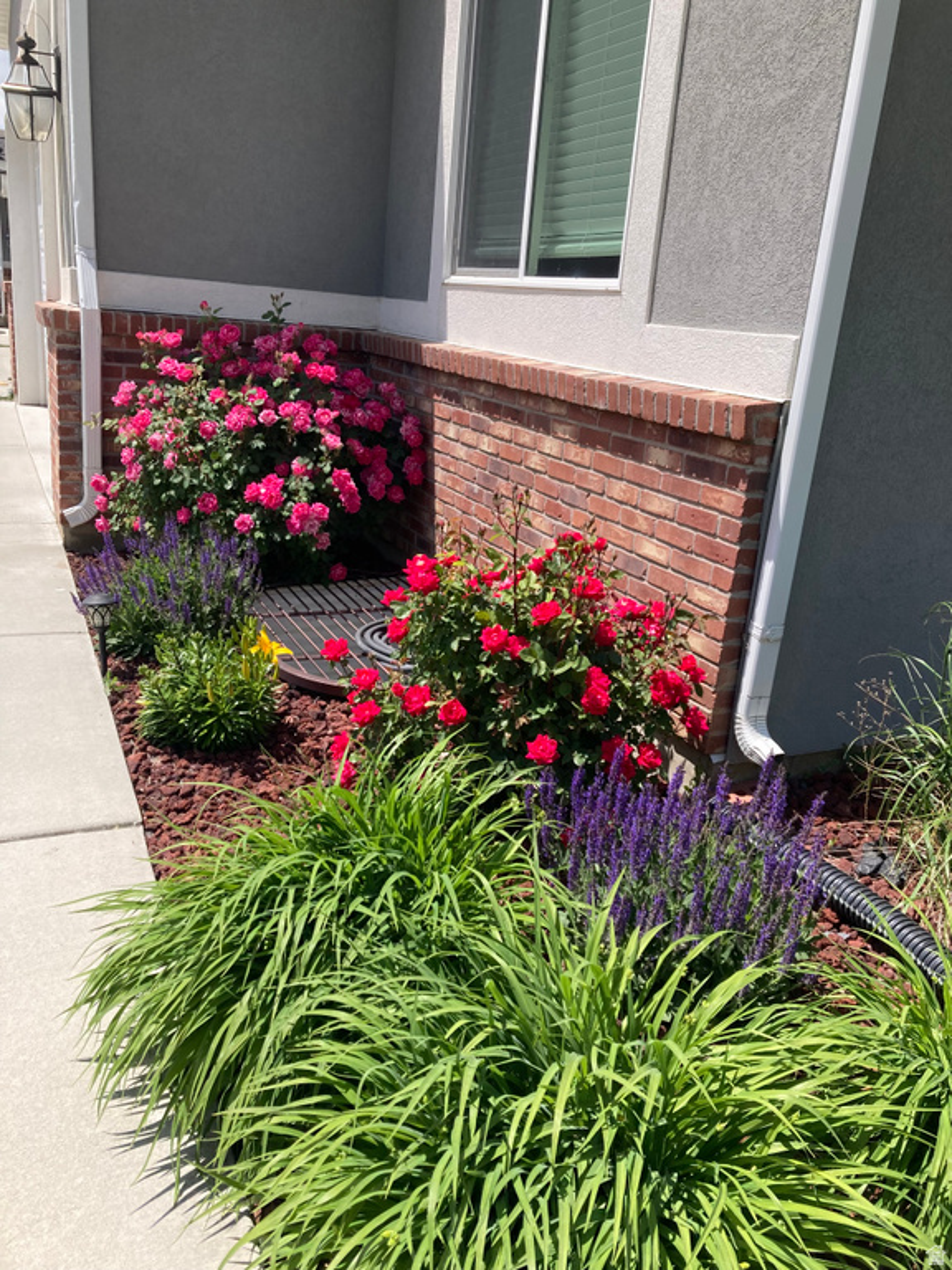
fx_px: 1027
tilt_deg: -16.8
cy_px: 635
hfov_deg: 49.7
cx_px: 476
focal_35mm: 28
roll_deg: -5.4
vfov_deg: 63.4
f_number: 1.8
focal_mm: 3.99
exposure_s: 1/1372
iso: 20
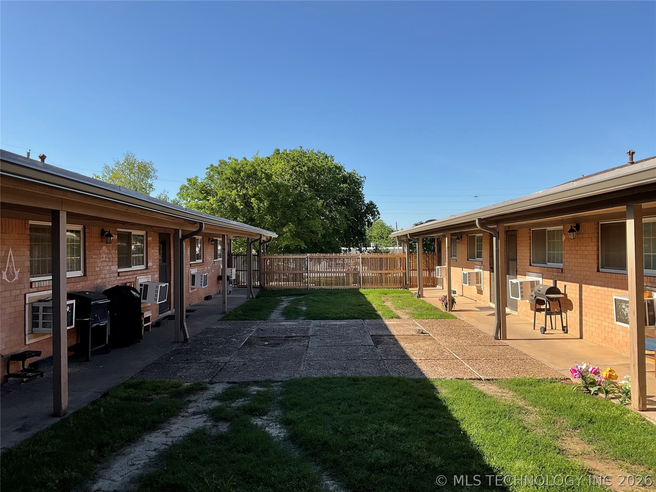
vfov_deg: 48.2
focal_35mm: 29
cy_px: 246
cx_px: 328
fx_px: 550
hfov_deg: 61.7
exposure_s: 1/1451
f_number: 1.8
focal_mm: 3
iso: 16
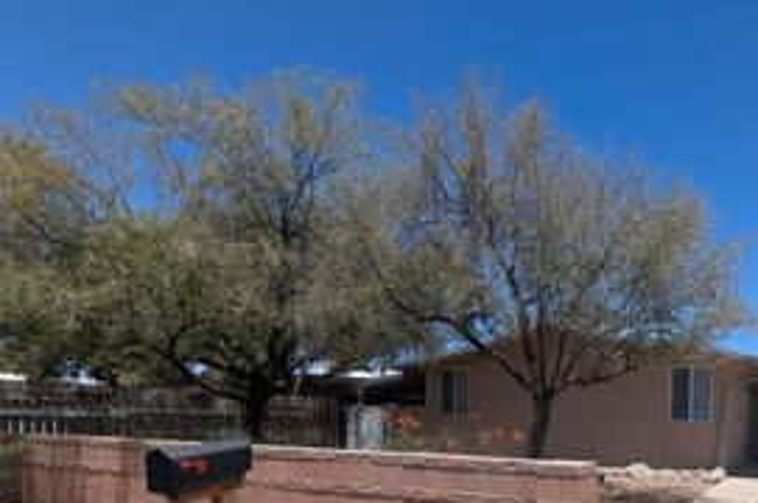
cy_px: 433
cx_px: 565
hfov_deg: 67.2
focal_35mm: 25
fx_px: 526
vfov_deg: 47.1
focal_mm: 1.95
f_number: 2.2
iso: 46
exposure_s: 1/1466
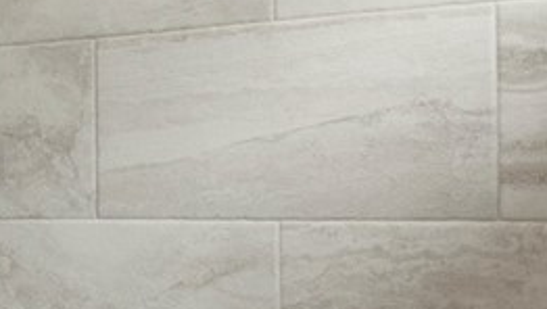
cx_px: -90
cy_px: 176
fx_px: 1132
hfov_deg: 24.8
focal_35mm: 78
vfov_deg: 15.5
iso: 640
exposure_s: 1/8
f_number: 8
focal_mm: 12
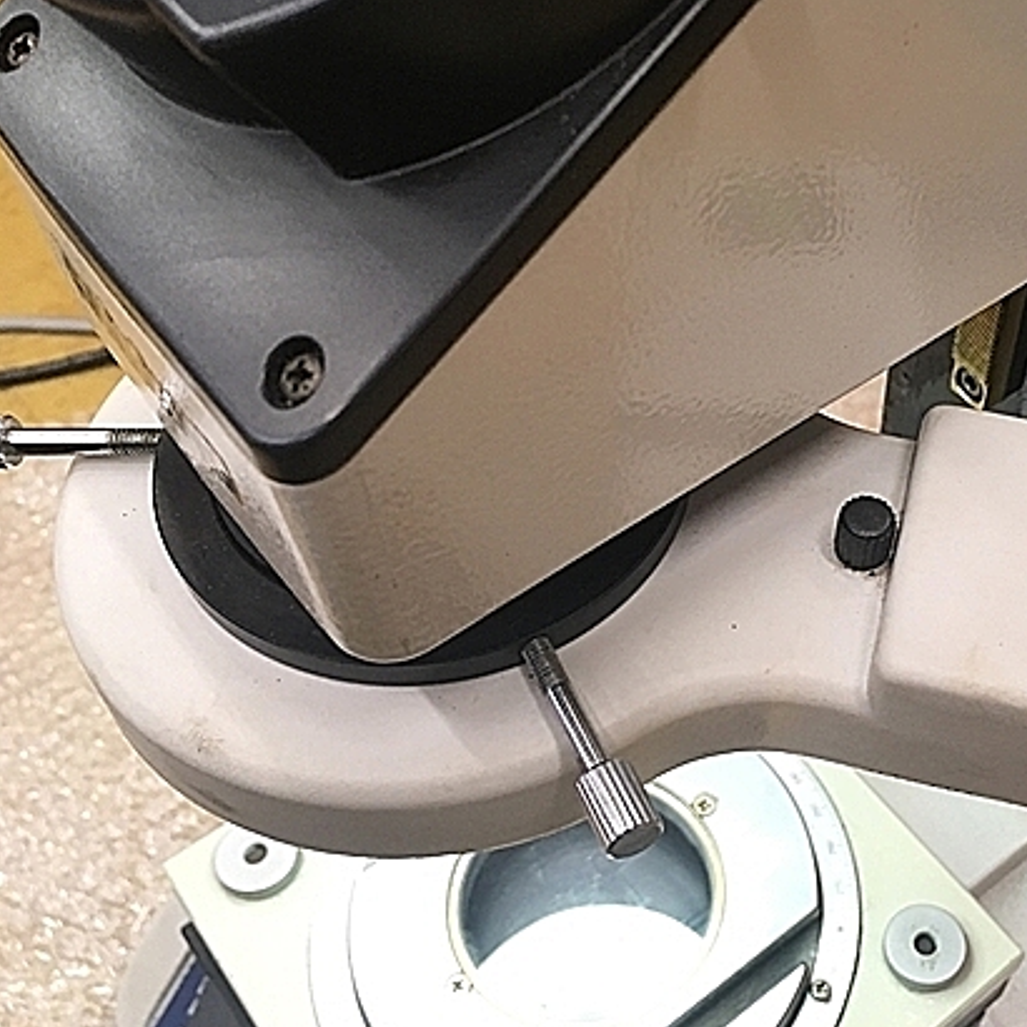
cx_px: 779
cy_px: 581
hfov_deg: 40.6
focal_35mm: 40
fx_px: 1343
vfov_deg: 41.8
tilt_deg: -55.7
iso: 100
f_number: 2.2
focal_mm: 4.15
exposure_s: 1/30
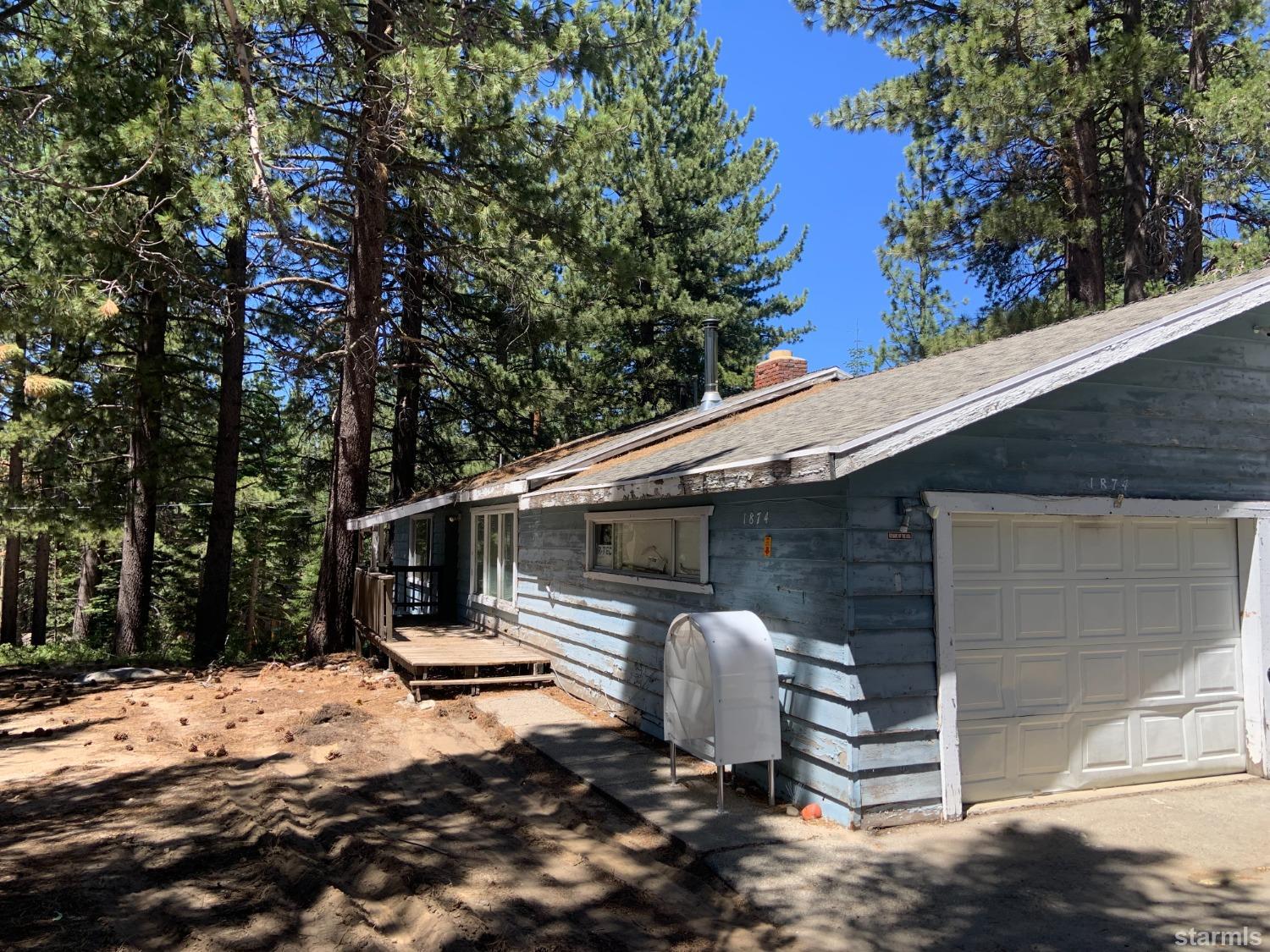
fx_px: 954
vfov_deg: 53.1
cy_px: 476
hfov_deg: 67.3
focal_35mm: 26
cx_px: 635
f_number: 1.8
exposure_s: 1/789
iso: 25
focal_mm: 4.25
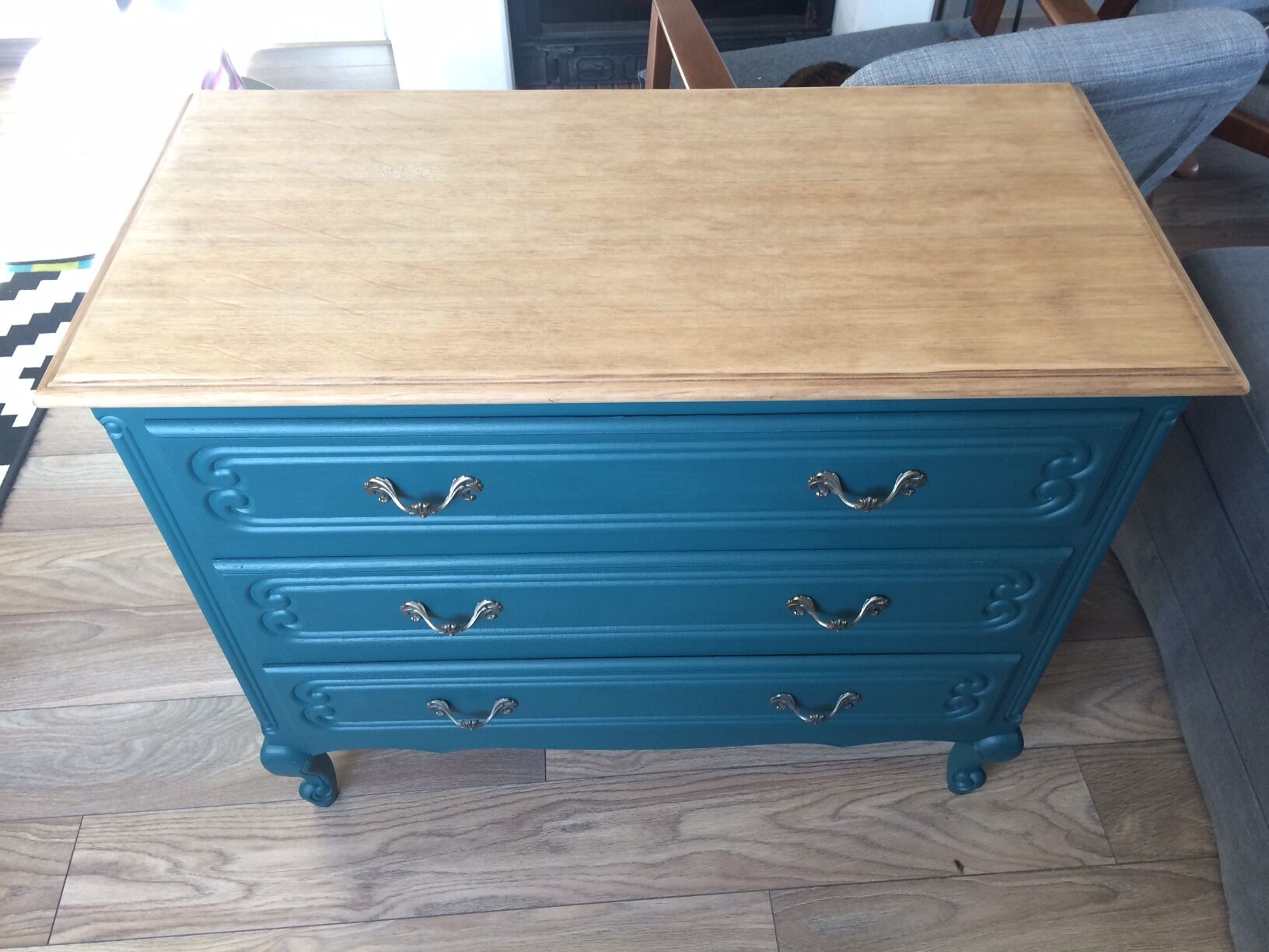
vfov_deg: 48.2
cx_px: 634
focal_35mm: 29
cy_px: 476
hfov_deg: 61.7
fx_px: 1063
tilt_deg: -48.7
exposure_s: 1/33
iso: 50
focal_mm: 4.15
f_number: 2.2
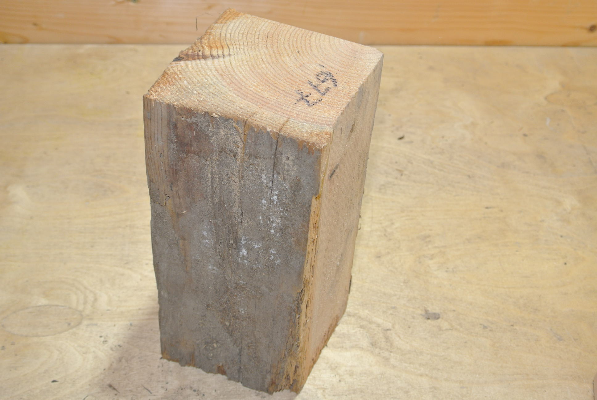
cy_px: 200
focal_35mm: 51
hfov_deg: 38.8
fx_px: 847
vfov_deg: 26.6
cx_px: 298
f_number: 4.8
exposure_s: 1/60
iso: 280
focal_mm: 18.9
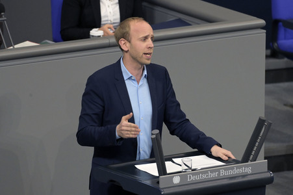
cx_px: 146
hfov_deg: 6.4
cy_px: 98
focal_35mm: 320
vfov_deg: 4.3
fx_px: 2602
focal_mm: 320
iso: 10000
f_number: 5.6
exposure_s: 1/320
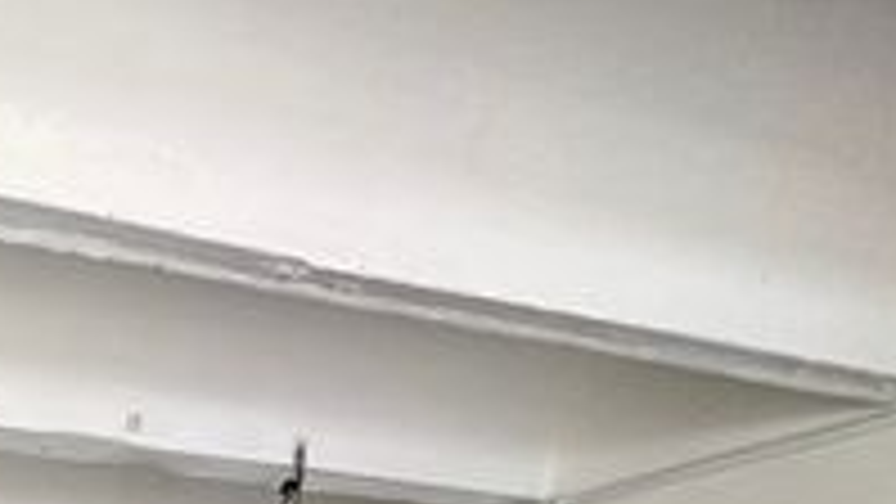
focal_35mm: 51
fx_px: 1212
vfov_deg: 16.7
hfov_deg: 26.4
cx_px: -511
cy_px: 1048
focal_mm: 2.22
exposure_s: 1/99
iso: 320
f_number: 2.2
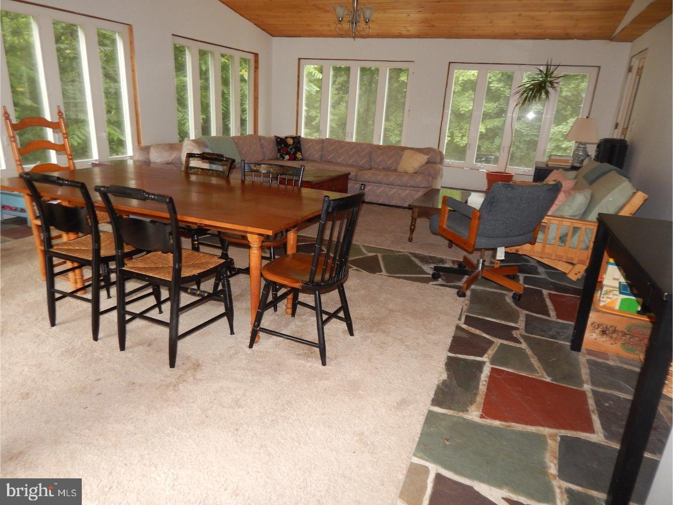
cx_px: 336
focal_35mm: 23
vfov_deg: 58.9
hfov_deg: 73.9
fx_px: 447
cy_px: 252
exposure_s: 1/30
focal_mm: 4
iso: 200
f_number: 3
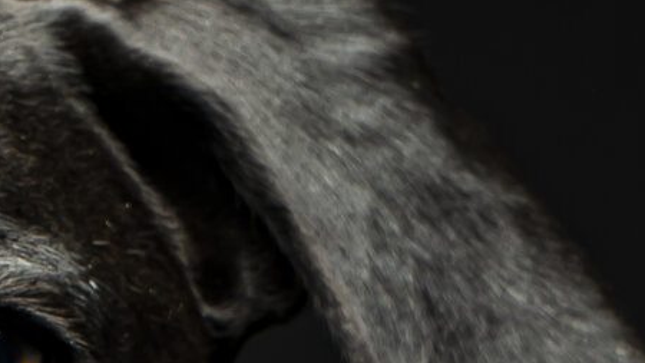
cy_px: 522
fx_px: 4463
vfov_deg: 4.6
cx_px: -234
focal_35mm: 261
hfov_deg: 8.1
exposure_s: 1/125
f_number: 8
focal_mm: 70
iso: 125
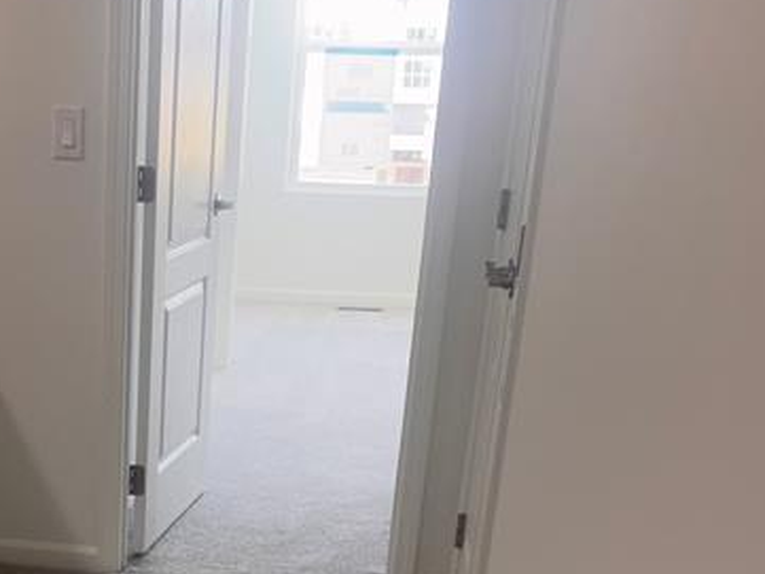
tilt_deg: -22.3
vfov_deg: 20.1
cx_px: 102
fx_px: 1503
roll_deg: -3.0
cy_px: 714
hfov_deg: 27.7
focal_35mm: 68
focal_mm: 6.76
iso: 160
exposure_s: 1/120
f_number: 1.78
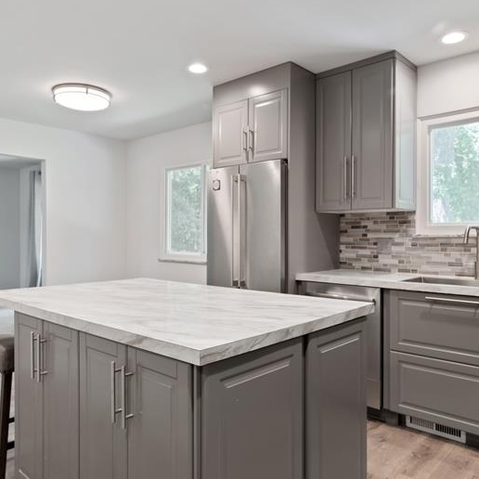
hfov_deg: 59.1
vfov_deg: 59.1
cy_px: 232
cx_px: 231
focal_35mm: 27
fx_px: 423
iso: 320
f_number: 8
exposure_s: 1/5
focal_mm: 16
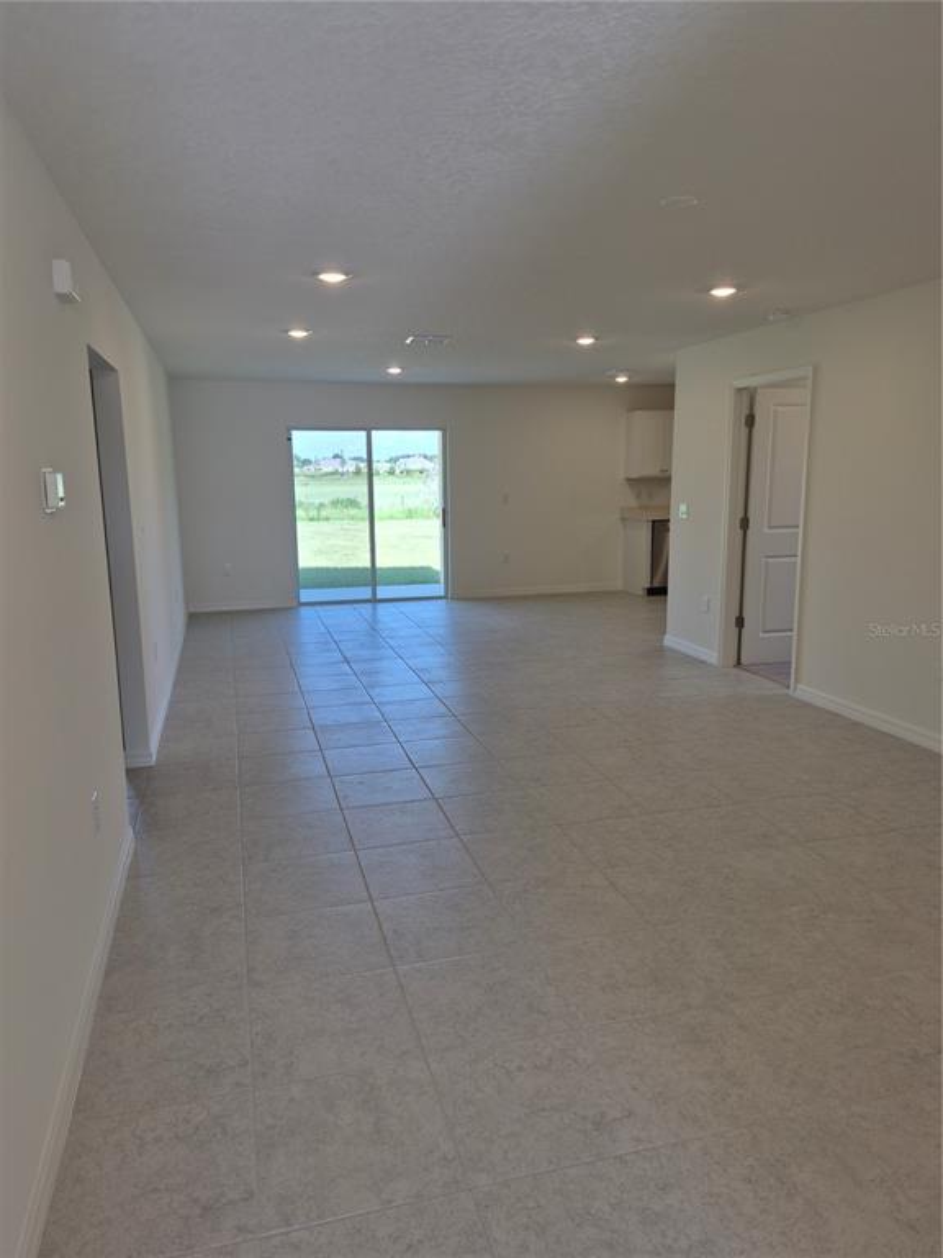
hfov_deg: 58.9
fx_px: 835
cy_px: 629
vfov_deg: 73.9
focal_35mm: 23
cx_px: 472
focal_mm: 5.4
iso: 25
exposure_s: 1/127
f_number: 1.8
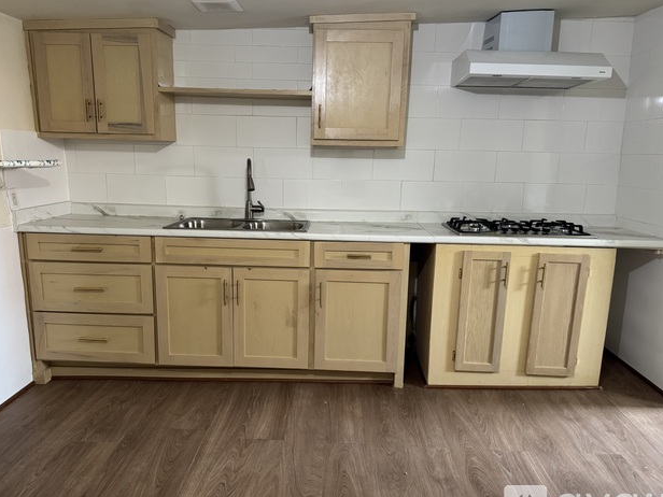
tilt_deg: -12.6
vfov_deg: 53.0
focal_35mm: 26
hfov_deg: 67.3
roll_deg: -1.7
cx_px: 319
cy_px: 259
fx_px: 498
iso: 320
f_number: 1.78
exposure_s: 1/60
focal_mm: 6.76
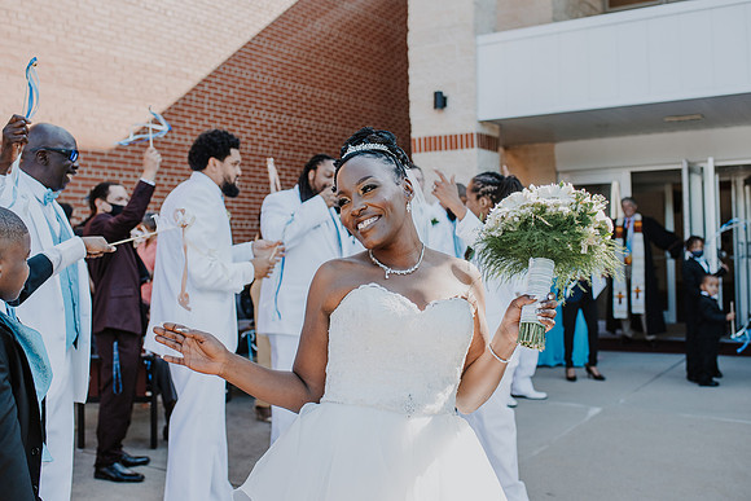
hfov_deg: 48.5
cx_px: 363
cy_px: 215
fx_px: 833
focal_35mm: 40
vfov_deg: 33.4
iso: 320
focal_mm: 35
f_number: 3.2
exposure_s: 1/1250
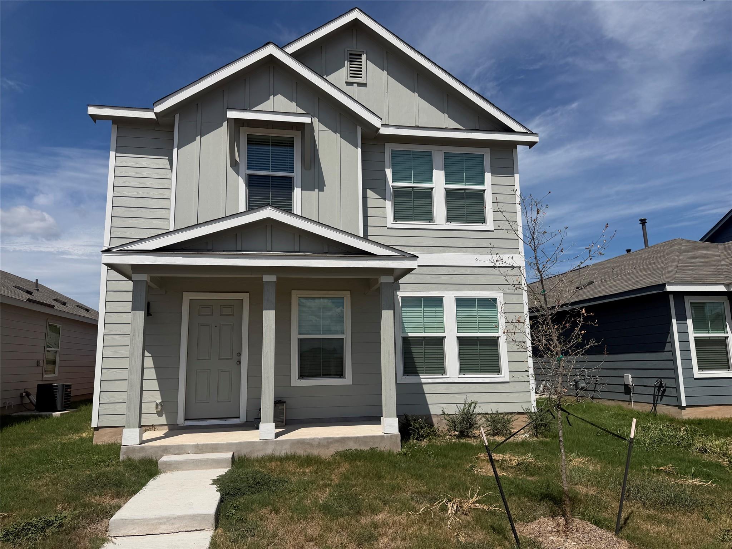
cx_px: 366
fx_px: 508
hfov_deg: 71.6
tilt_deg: +8.9
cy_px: 274
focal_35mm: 24
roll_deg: +1.8
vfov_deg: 56.8
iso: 80
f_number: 1.78
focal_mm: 6.76
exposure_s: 1/9091
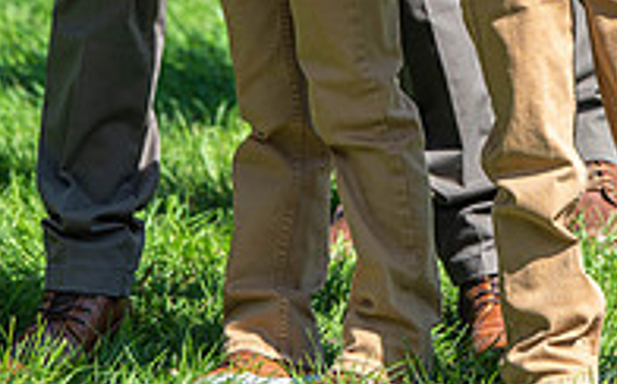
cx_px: 411
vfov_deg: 2.8
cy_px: -164
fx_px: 7861
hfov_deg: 4.5
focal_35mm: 468
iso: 110
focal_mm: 200
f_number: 5.6
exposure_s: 1/500
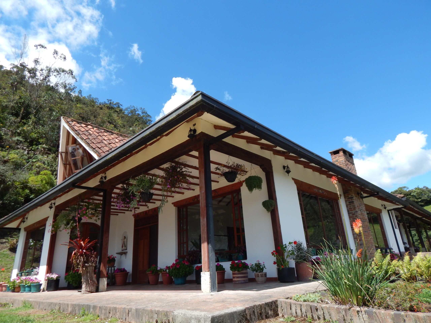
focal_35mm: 23
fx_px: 286
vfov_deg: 58.9
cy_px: 162
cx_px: 216
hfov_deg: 73.9
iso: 125
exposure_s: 1/1000
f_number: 3
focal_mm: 4
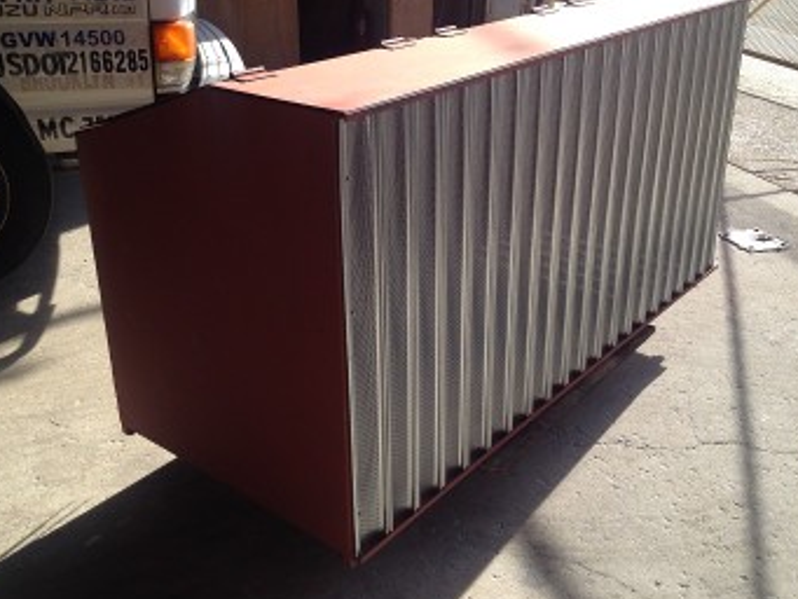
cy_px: 271
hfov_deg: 45.8
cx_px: 398
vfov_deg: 35.1
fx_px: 946
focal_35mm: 41
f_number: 2.4
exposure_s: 1/412
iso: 50
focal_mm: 4.28
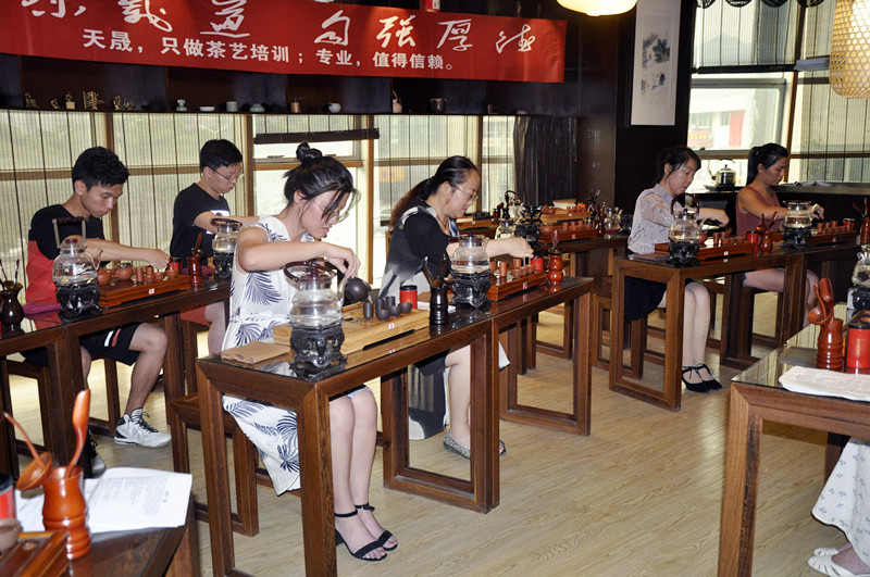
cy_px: 288
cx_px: 435
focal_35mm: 36
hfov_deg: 53.2
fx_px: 869
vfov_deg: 36.8
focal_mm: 24
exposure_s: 1/60
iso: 800
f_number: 3.8
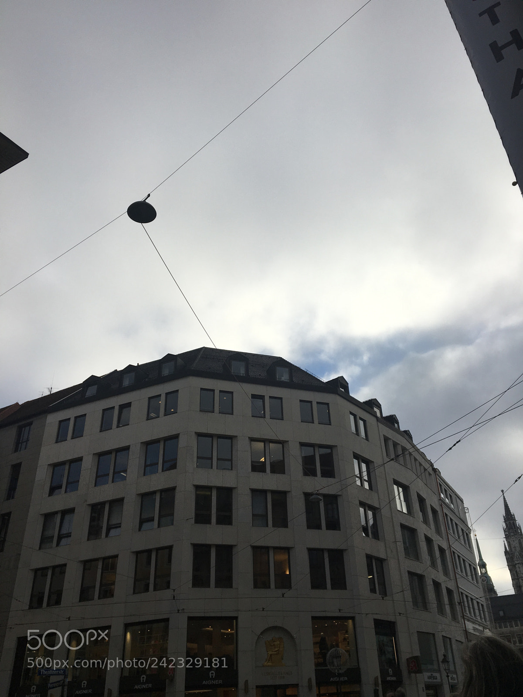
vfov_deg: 61.7
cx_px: 262
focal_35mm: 29
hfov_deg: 48.2
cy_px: 348
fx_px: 584
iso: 25
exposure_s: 1/2481
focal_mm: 4.15
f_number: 2.2
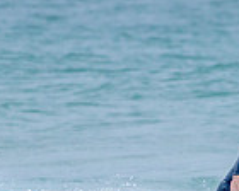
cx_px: 271
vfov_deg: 0.6
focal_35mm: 2389
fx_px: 16899
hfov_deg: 0.8
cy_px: 184
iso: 400
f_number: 5.6
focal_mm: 500
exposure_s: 1/2000
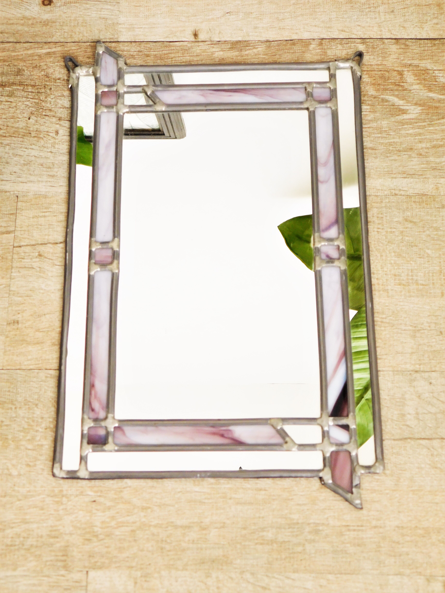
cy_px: 296
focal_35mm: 45
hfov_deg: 32.2
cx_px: 222
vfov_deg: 42.1
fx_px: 771
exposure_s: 1/15
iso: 125
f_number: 3.7
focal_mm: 8
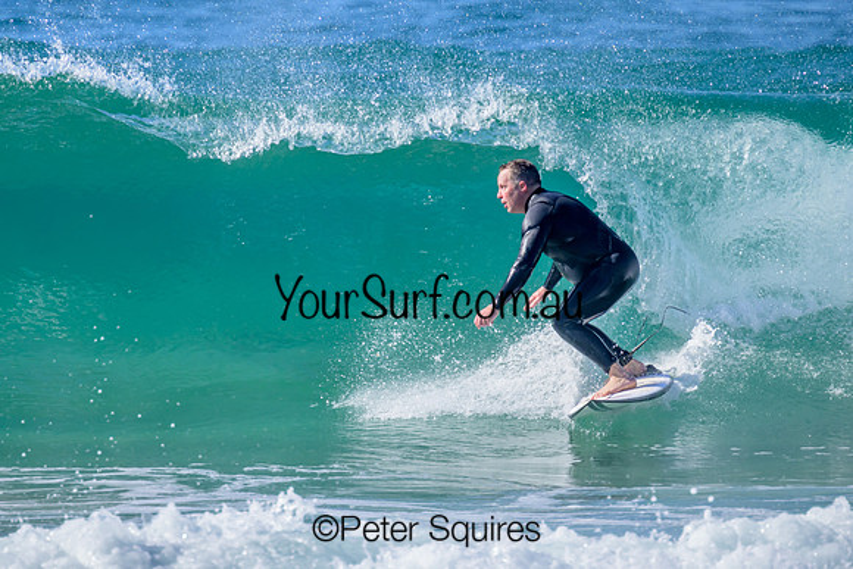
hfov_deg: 1.9
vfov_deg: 1.3
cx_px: 342
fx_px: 25833
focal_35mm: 1090
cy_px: 276
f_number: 11
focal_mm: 800
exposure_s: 1/800
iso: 560
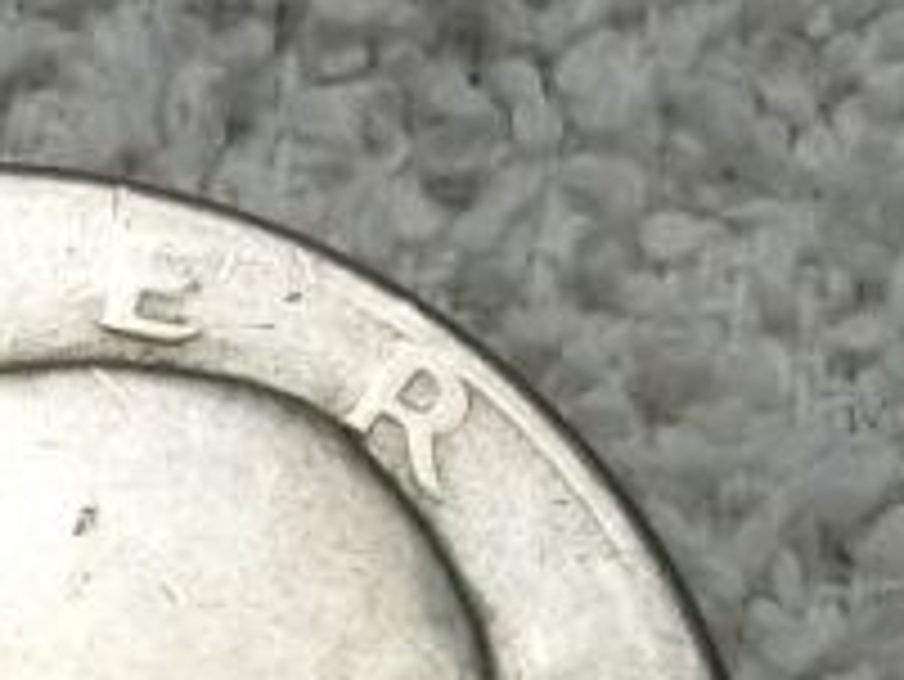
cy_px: 1036
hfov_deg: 12.3
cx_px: -31
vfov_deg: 9.1
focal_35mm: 159
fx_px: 4155
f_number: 2.9
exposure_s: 1/125
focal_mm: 5.7
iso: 80
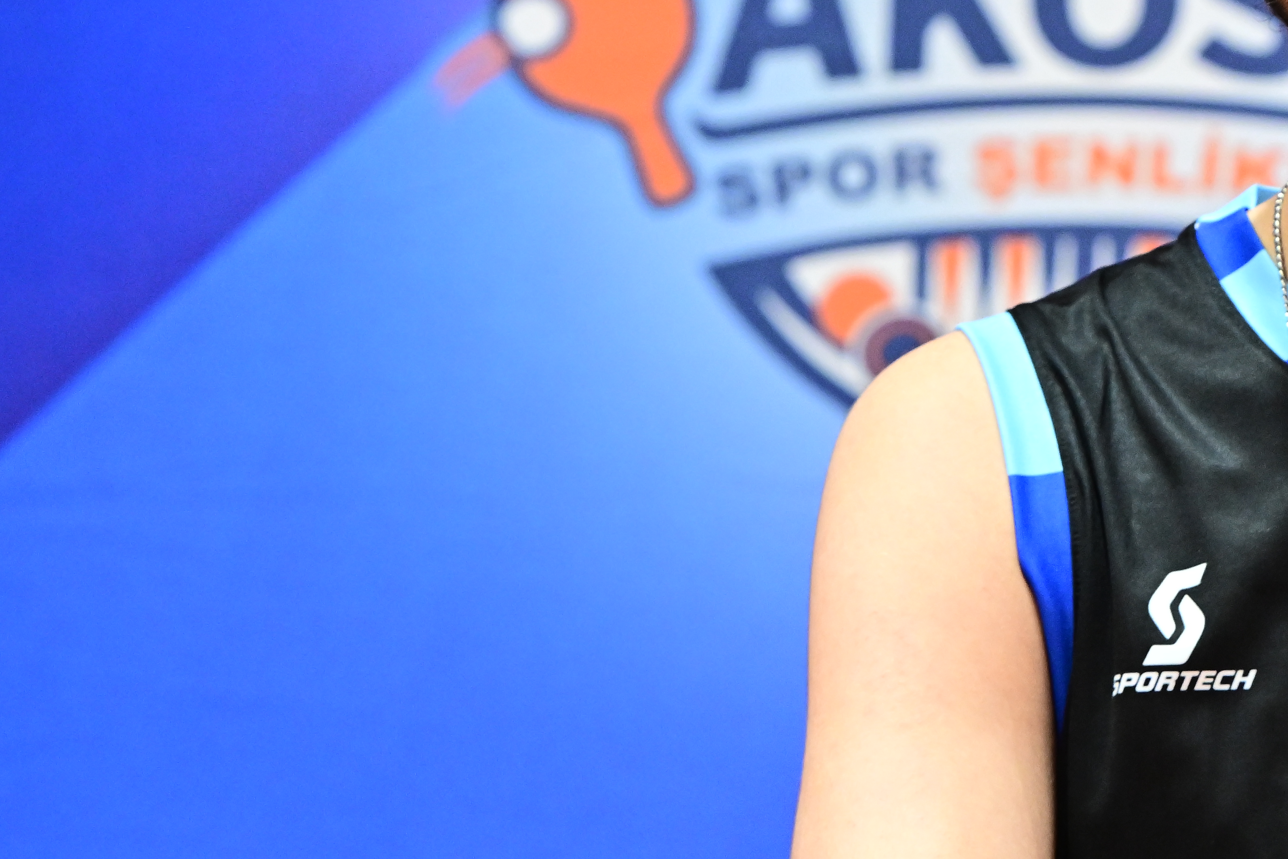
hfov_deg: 4.3
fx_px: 17136
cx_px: 1379
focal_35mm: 479
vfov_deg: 2.9
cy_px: 403
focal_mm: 185
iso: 2000
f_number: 5
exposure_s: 1/80
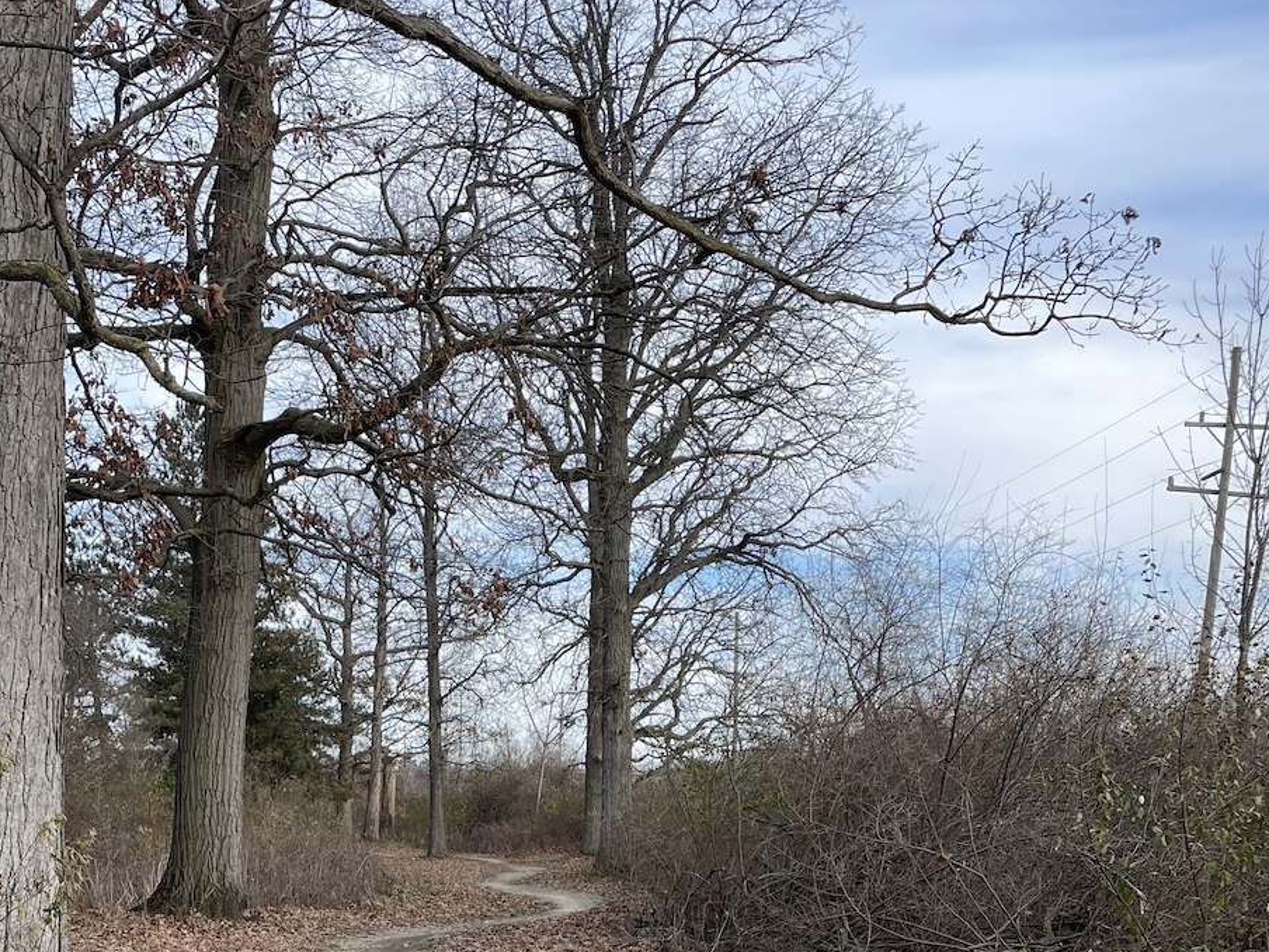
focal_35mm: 46
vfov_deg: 29.2
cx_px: 524
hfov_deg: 41.1
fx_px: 1686
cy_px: 983
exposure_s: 1/924
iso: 32
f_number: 1.6
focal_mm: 4.2
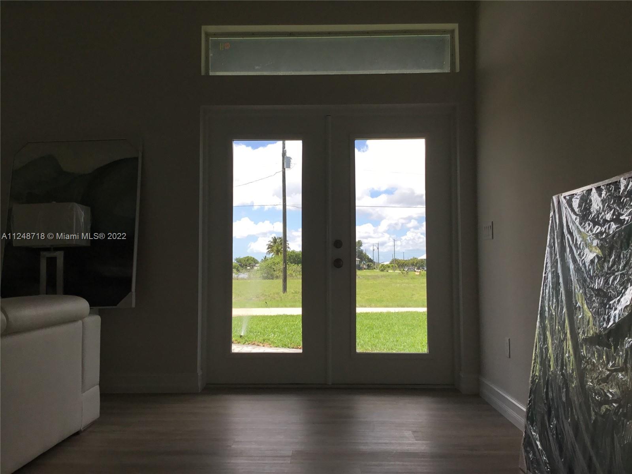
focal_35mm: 31
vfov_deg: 45.4
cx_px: 316
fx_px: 566
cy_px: 237
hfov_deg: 58.4
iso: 25
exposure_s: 1/512
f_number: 2.4
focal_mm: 3.3
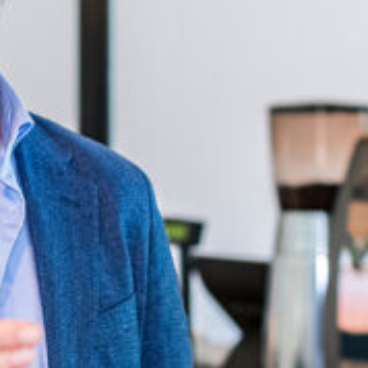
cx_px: 31
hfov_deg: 7.1
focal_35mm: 245
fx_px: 2947
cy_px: 152
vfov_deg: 7.1
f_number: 2.8
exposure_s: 1/160
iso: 1000
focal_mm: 50
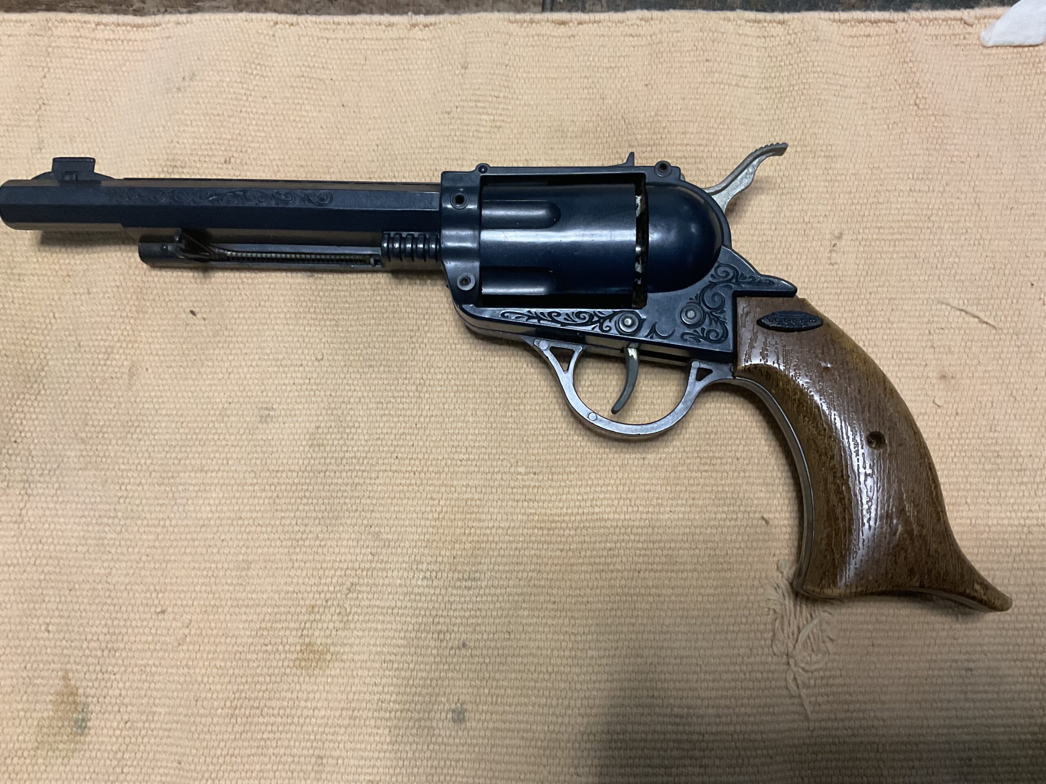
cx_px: 523
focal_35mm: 29
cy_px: 392
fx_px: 876
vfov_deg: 48.2
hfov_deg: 61.7
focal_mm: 3
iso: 200
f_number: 1.8
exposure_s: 1/60
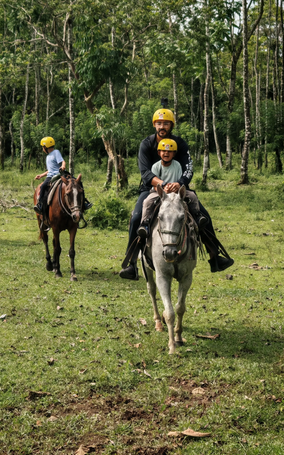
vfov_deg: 23.8
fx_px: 1078
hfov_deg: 15.0
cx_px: 83
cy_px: 236
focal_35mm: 87
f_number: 1.9
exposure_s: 1/1600
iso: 50
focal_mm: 6.67
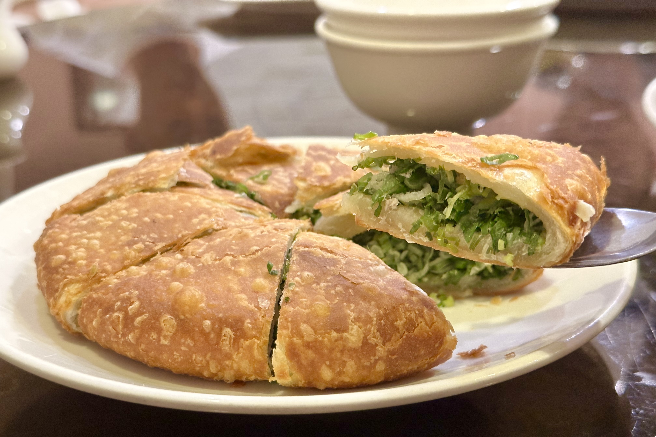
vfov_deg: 27.0
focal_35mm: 50
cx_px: 328
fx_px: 911
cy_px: 246
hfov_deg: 39.6
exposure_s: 1/40
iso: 320
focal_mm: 6.86
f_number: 1.78
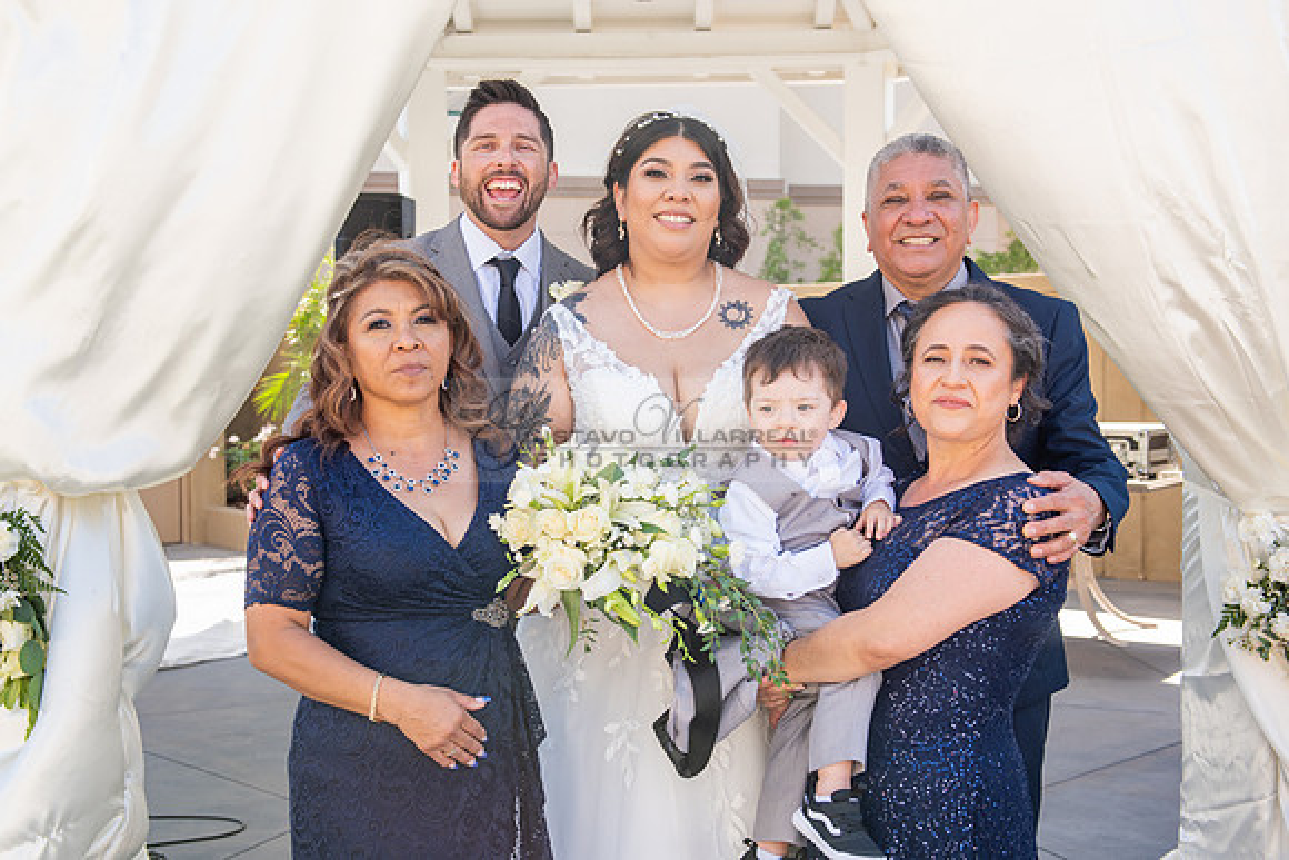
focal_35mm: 46
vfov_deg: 29.3
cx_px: 595
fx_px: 1647
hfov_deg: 42.7
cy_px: 443
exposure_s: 1/125
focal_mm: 40
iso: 100
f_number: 5
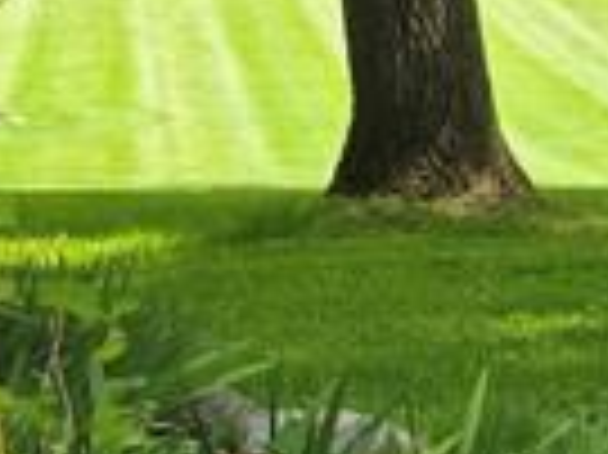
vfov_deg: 8.3
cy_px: 701
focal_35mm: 175
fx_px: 3071
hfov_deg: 9.2
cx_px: 1797
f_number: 1.7
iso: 80
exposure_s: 1/1780
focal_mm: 6.3
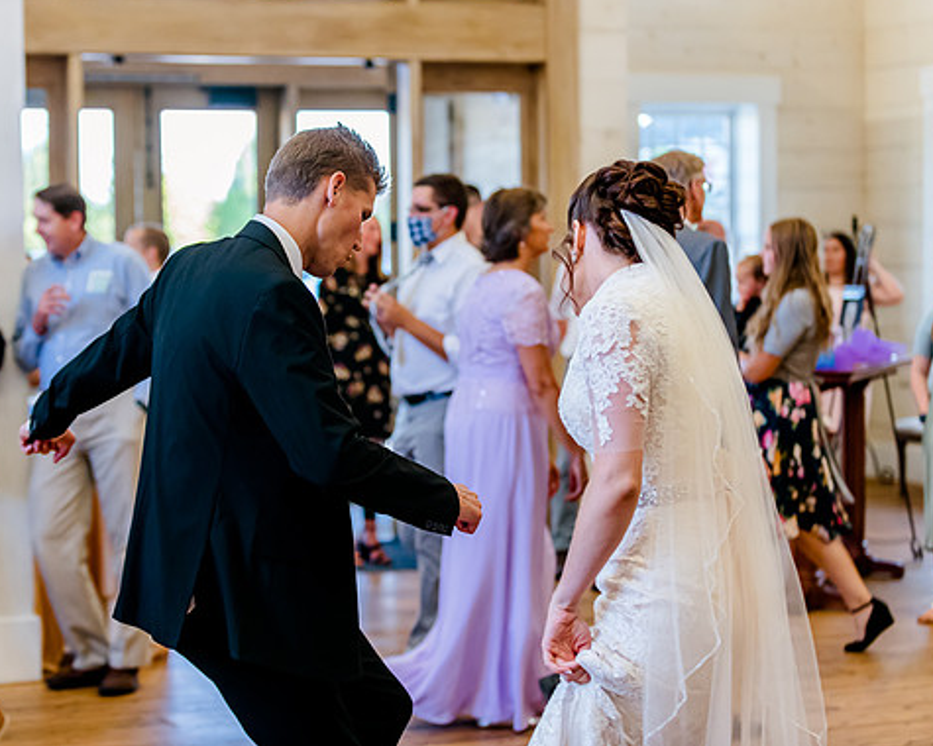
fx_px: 2430
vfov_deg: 17.5
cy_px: 342
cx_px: 375
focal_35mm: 88
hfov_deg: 21.7
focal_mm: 70
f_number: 2.8
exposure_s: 1/640
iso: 2500
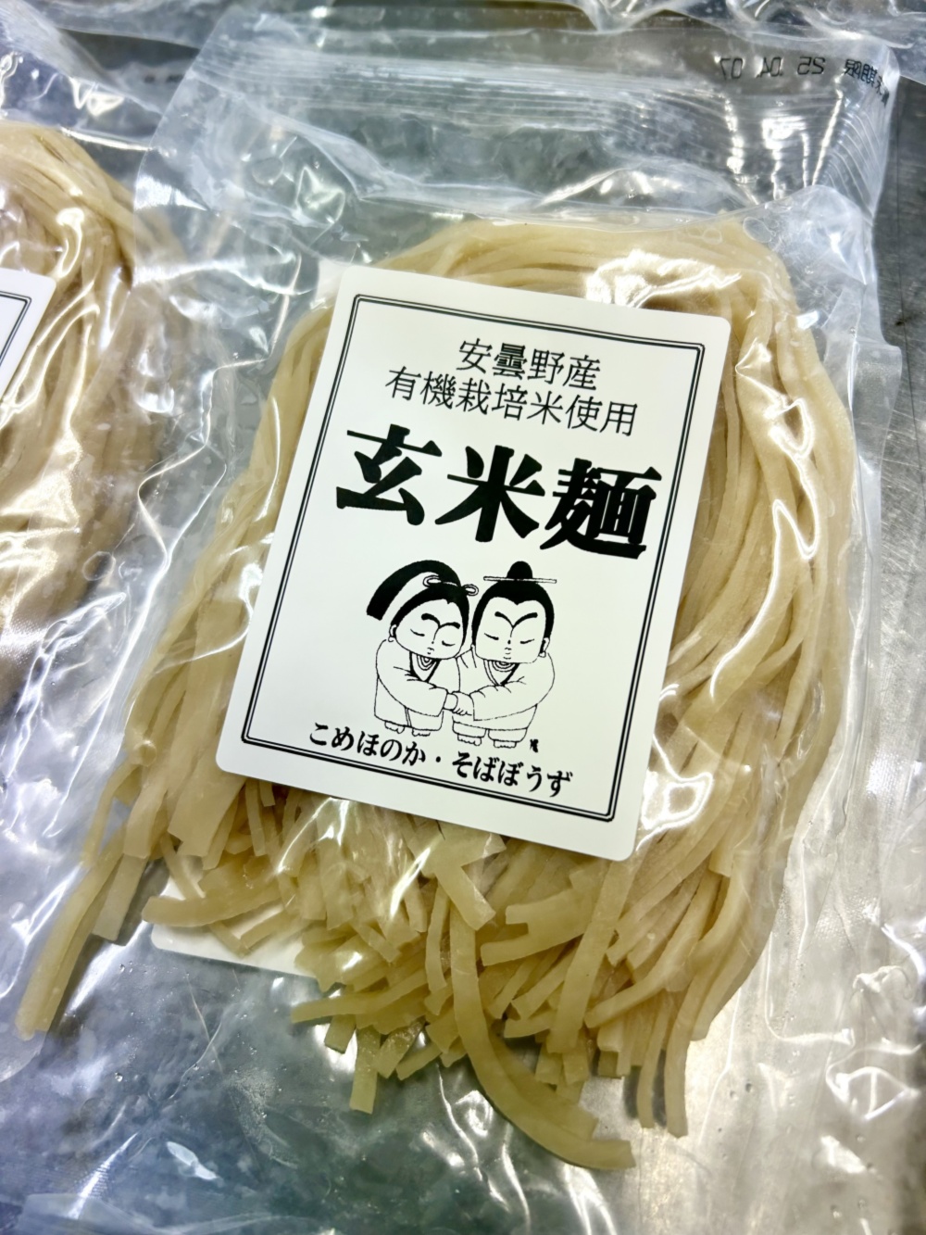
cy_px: 618
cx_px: 463
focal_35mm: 26
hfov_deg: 53.1
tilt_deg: -67.2
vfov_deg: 67.3
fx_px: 927
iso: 64
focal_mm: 5.7
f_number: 1.5
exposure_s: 1/120
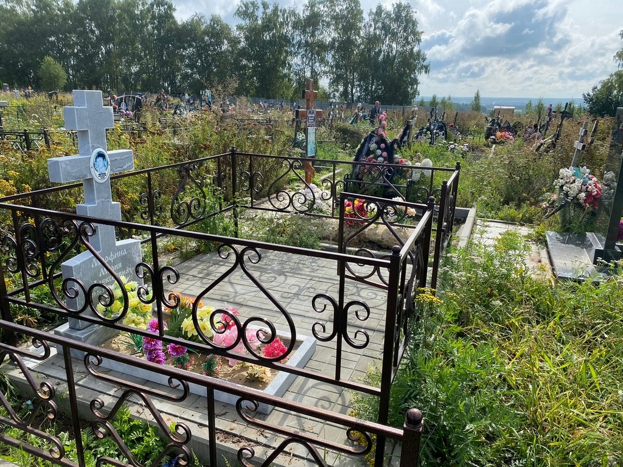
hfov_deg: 67.3
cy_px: 234
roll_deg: -2.8
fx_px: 468
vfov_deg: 53.1
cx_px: 312
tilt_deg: -21.2
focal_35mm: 26
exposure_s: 1/1629
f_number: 1.8
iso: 32
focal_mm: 4.25
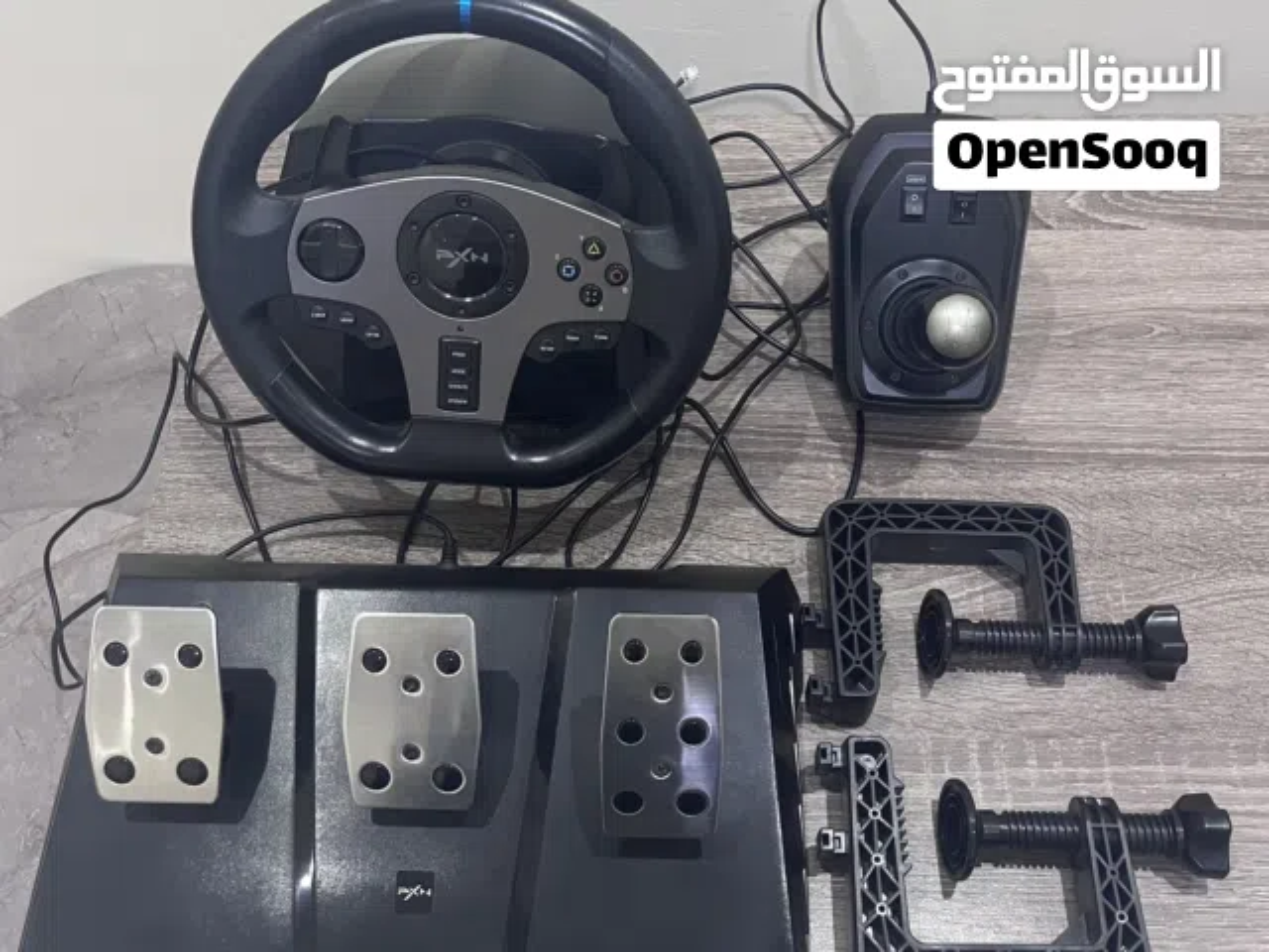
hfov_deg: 67.3
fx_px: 953
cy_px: 476
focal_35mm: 26
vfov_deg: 53.1
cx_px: 634
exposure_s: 1/50
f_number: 1.6
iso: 200
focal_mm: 5.1
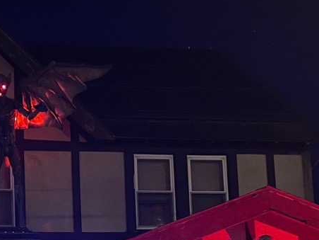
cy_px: 315
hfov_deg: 23.2
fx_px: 765
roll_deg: +0.9
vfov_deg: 16.7
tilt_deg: +7.0
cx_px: 58
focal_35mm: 83
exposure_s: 1/12
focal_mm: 5.1
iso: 640
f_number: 1.6
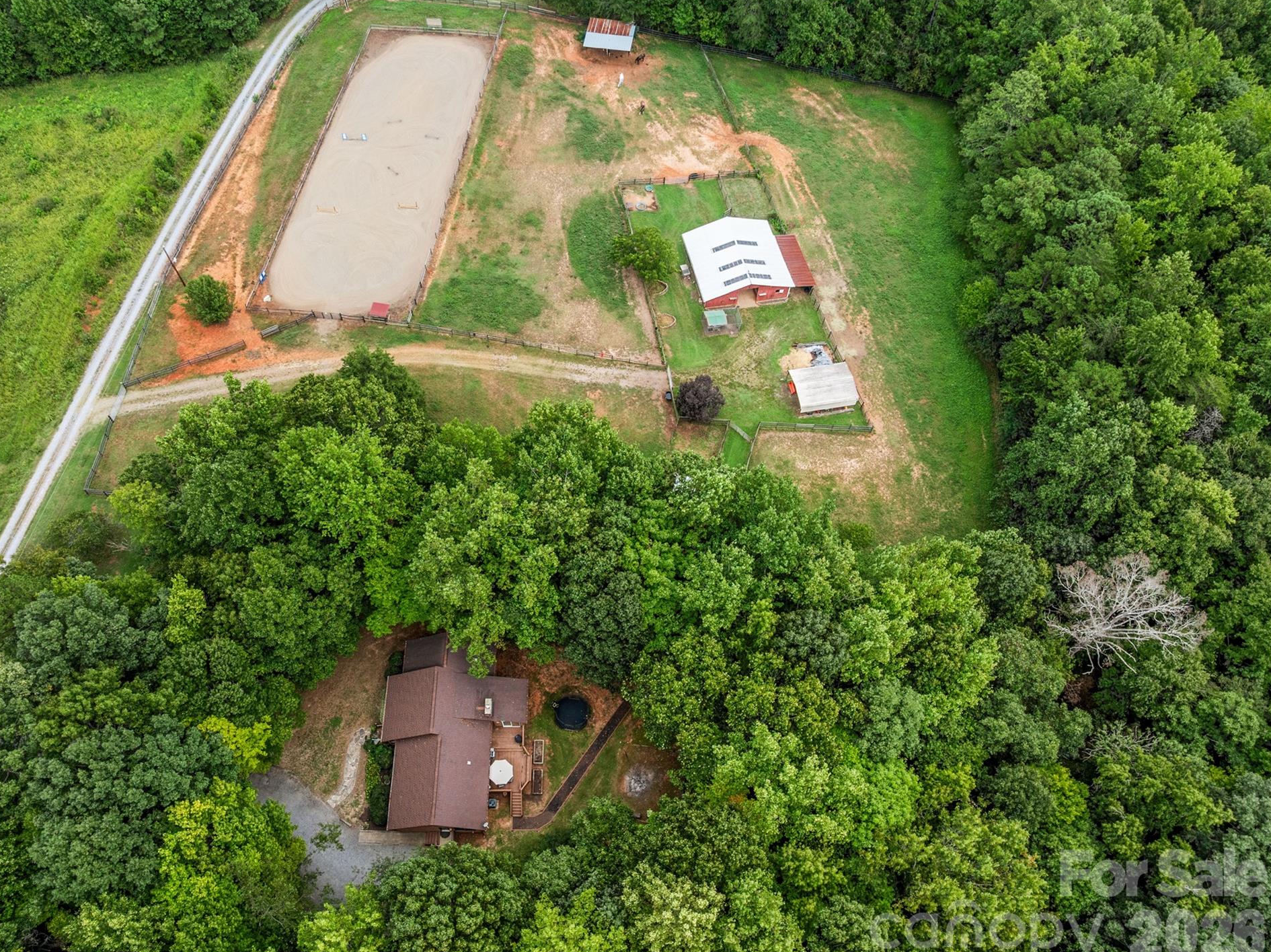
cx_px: 586
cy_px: 466
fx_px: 954
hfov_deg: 67.2
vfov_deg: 53.0
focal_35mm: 26
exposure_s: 1/640
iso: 100
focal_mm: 12.29
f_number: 2.8
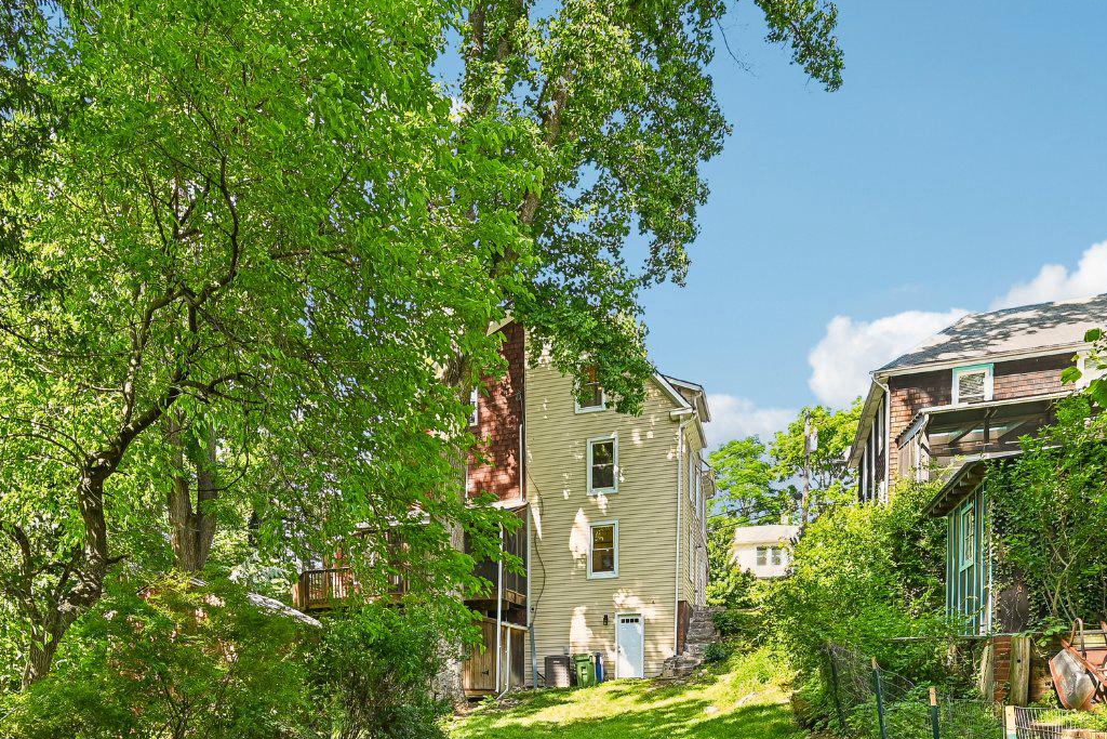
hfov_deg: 64.2
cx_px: 396
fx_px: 861
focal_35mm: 28
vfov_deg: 41.6
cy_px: 702
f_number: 8
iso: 100
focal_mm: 14
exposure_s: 1/25
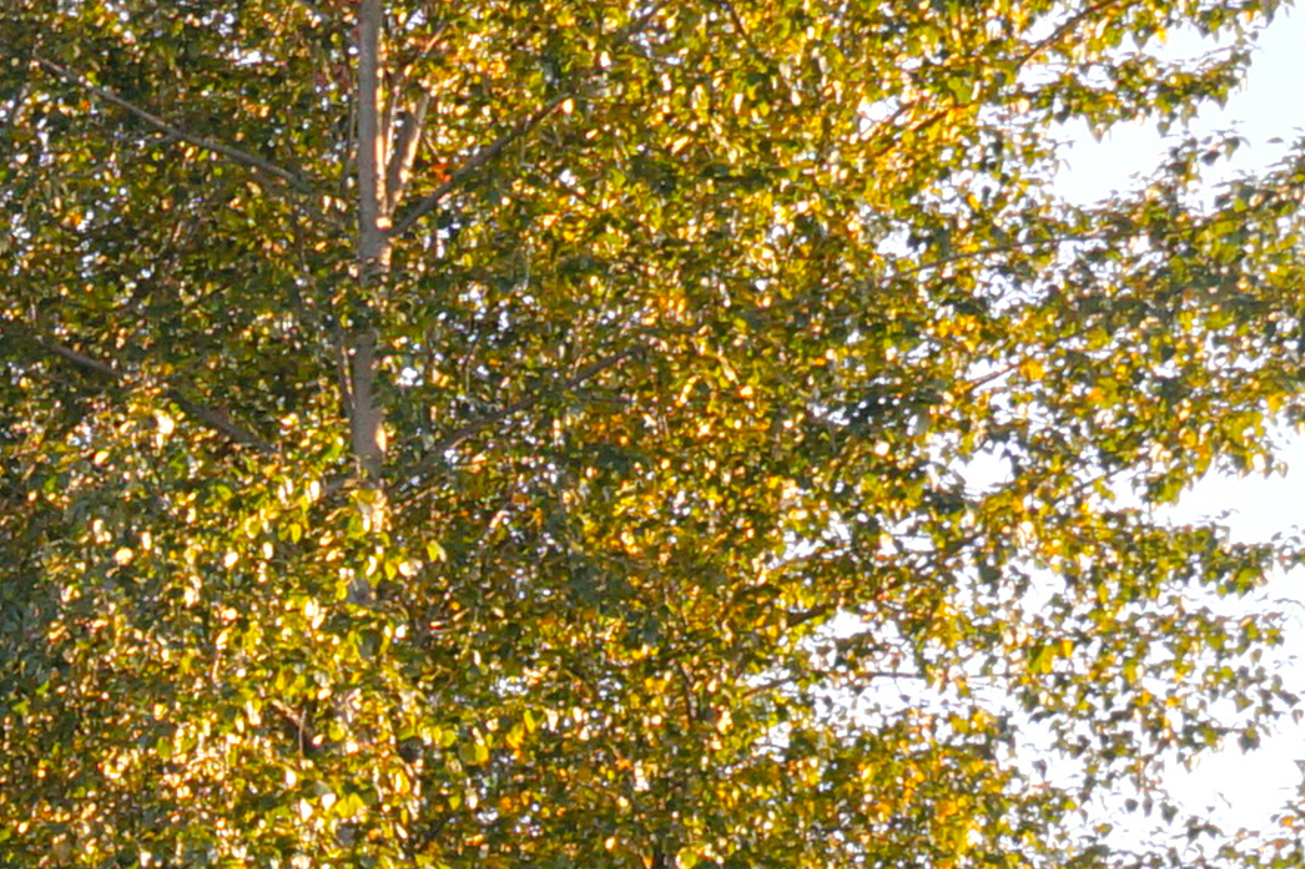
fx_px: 8733
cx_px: -928
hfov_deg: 8.3
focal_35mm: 241
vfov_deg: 5.6
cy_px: 1816
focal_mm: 26
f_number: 7.1
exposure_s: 1/100
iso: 100
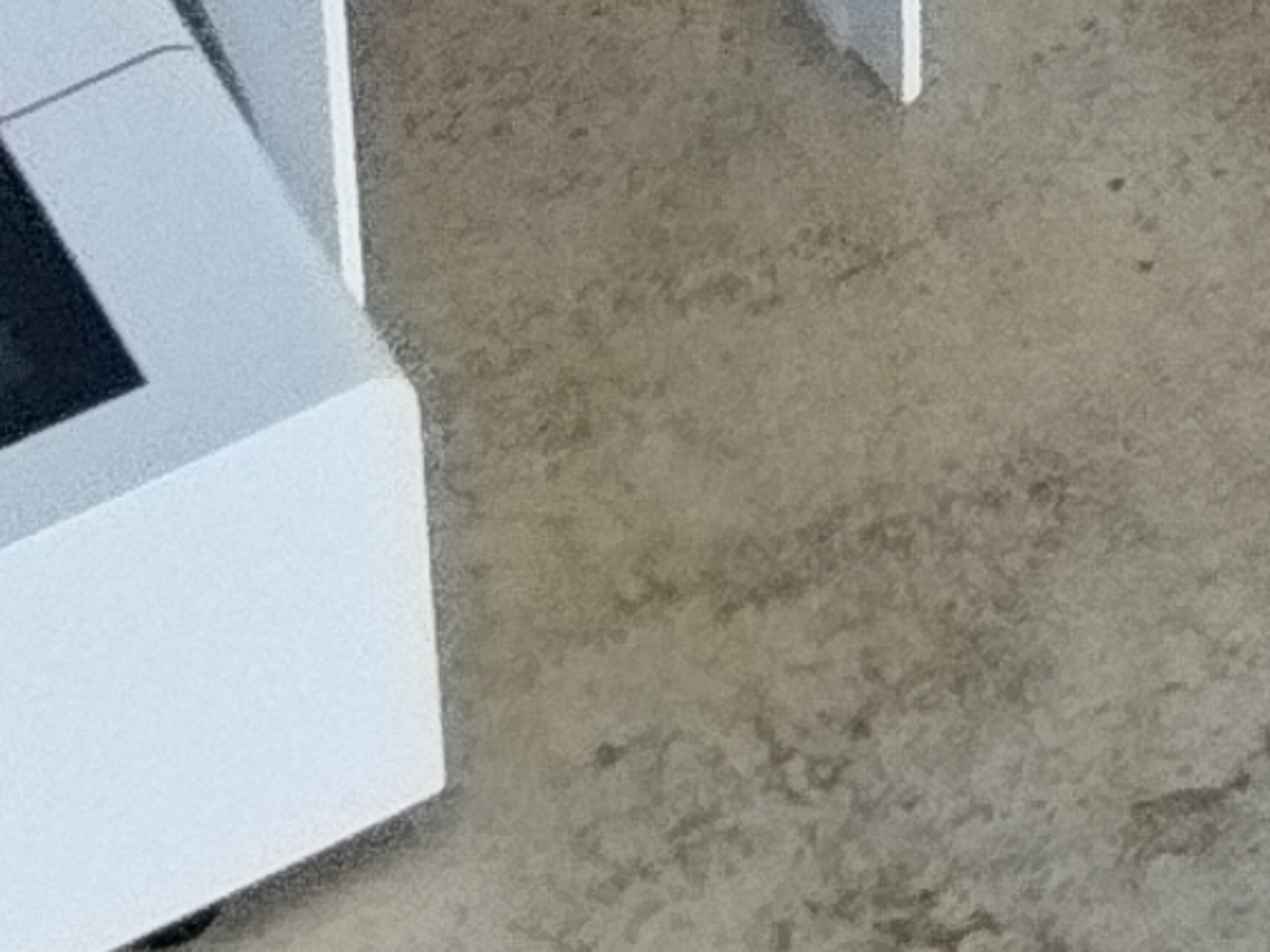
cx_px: 2250
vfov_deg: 6.7
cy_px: -2566
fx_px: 6712
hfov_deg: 10.2
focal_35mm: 183
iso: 1650
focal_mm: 5.52
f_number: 1.9
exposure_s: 1/100
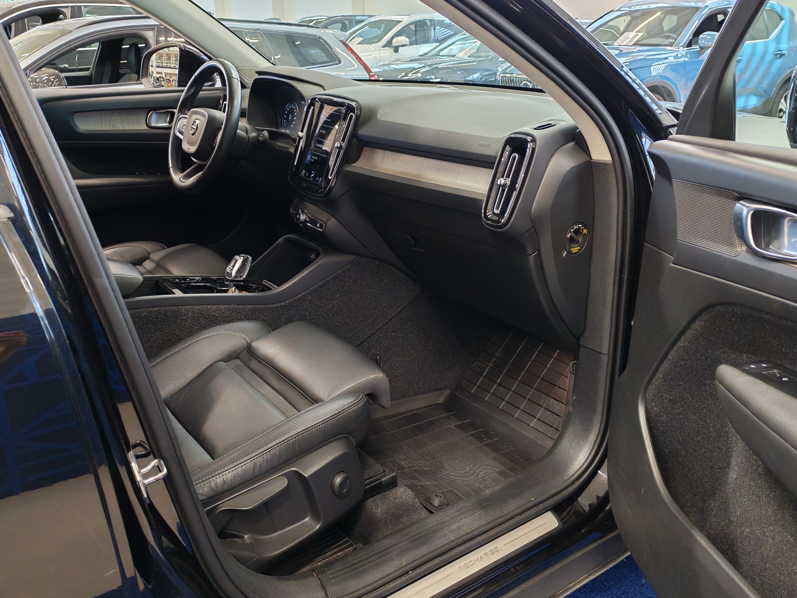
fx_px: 714
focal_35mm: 31
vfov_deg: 45.4
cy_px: 299
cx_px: 398
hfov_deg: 58.4
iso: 884
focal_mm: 6.12
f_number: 1.9
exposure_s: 1/100
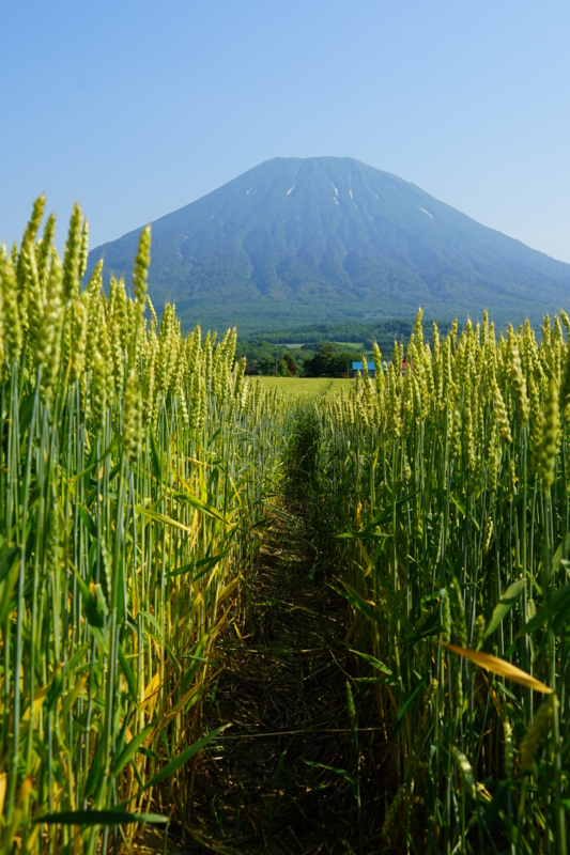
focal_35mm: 40
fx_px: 950
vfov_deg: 48.5
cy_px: 428
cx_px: 285
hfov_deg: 33.4
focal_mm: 27
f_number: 8
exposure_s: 1/320
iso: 100
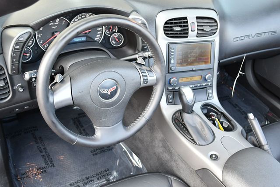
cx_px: 140
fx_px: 311
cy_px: 94
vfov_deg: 33.5
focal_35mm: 40
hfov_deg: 48.4
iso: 800
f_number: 3.8
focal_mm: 20
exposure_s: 1/160
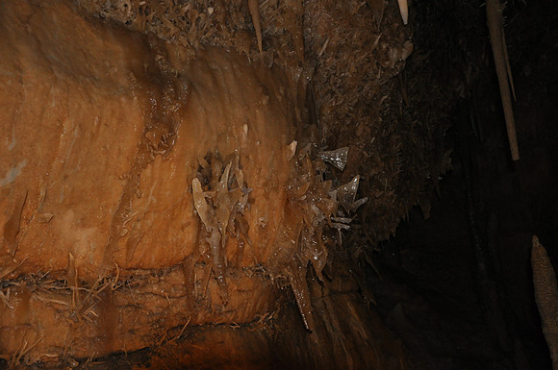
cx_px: 279
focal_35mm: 36
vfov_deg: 36.8
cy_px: 185
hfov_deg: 53.2
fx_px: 557
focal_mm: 24
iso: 800
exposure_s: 1/60
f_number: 3.8
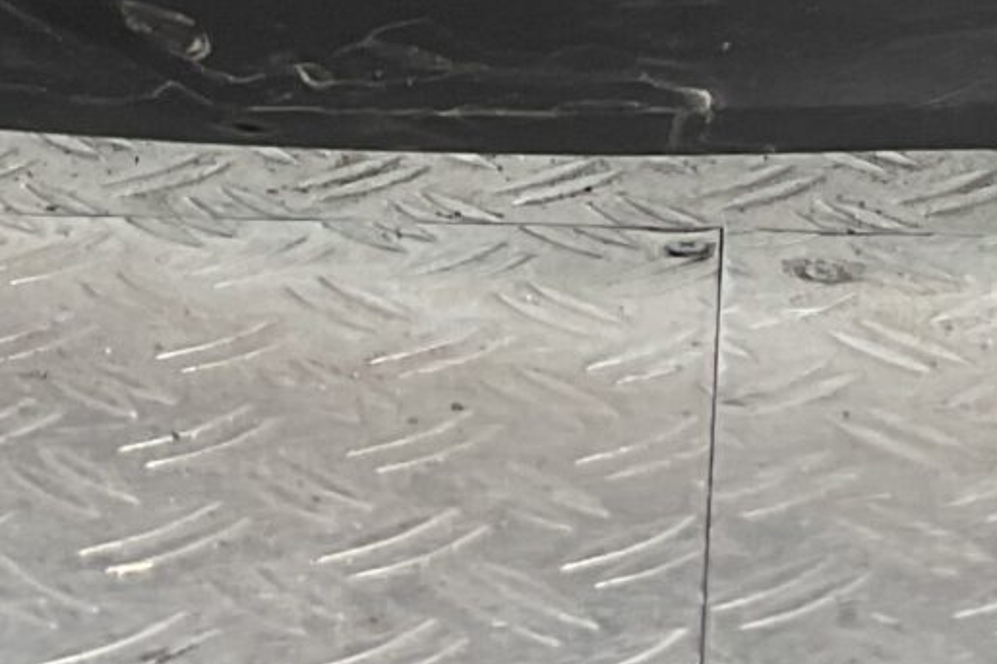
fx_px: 4153
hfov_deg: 13.7
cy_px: -1103
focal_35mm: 150
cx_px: 325
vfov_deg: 8.2
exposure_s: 1/193
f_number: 1.8
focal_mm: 3
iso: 16
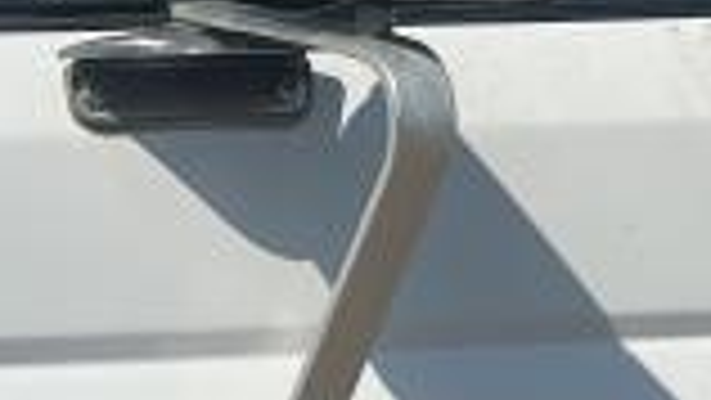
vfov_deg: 8.5
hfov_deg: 15.0
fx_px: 2697
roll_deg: -3.0
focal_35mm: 143
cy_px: 243
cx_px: 248
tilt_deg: -16.4
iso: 50
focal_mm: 5.7
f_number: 1.5
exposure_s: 1/10309
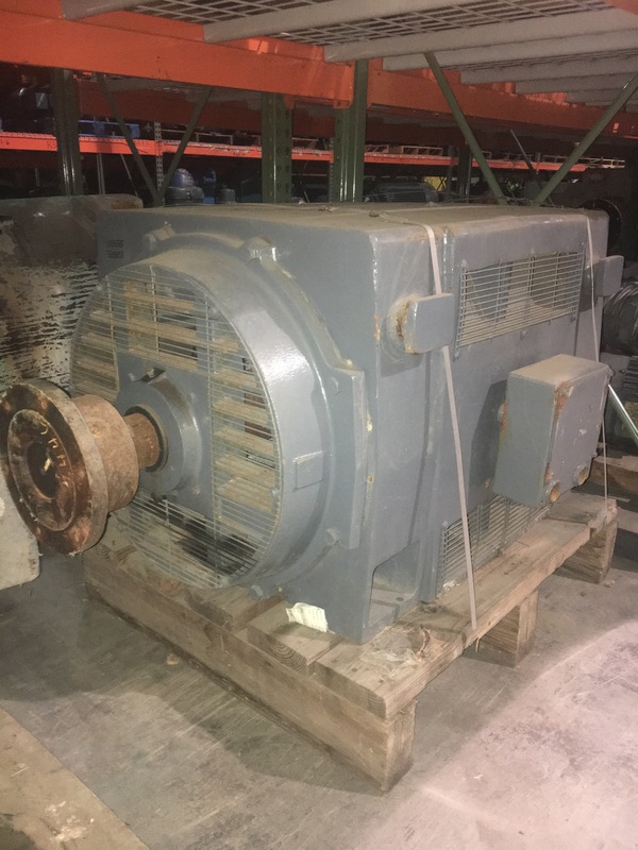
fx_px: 713
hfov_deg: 48.2
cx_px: 319
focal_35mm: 29
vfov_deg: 61.7
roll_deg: -2.0
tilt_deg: -17.7
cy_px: 425
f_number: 2.2
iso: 200
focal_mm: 4.15
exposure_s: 1/16
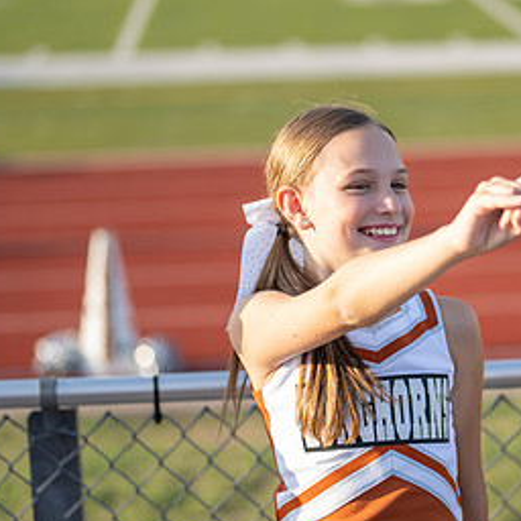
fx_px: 2197
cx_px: 393
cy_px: 301
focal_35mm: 129
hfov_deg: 13.5
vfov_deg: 13.5
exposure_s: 1/3200
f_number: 1.2
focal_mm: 50
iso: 100
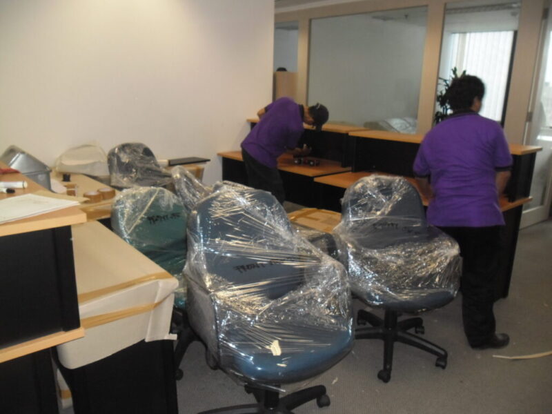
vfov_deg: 51.4
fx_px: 431
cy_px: 207
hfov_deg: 65.3
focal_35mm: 27
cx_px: 276
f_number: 3.5
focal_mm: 4.9
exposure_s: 1/45
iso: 200
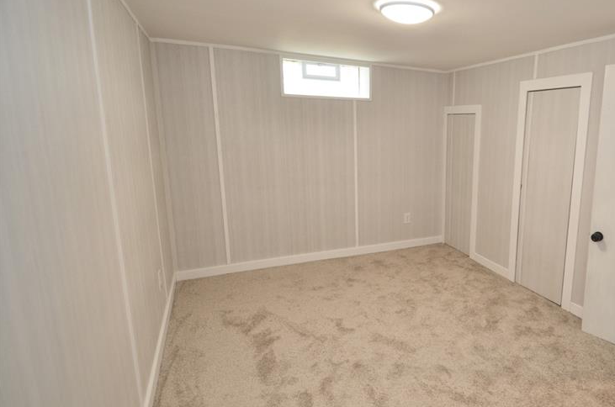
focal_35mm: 21
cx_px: 428
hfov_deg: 77.7
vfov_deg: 59.2
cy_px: 188
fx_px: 358
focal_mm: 10
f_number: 4
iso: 560
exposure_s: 1/60
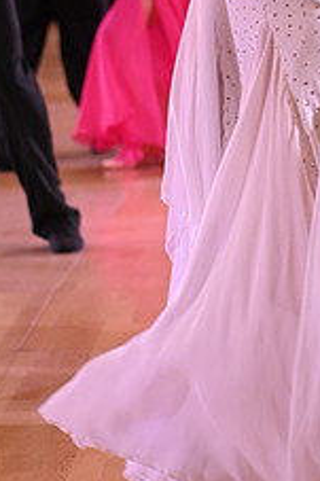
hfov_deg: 6.2
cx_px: 399
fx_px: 2938
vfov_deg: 9.2
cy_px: -89
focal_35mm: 220
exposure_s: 1/250
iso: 1600
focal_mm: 86
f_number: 4.5
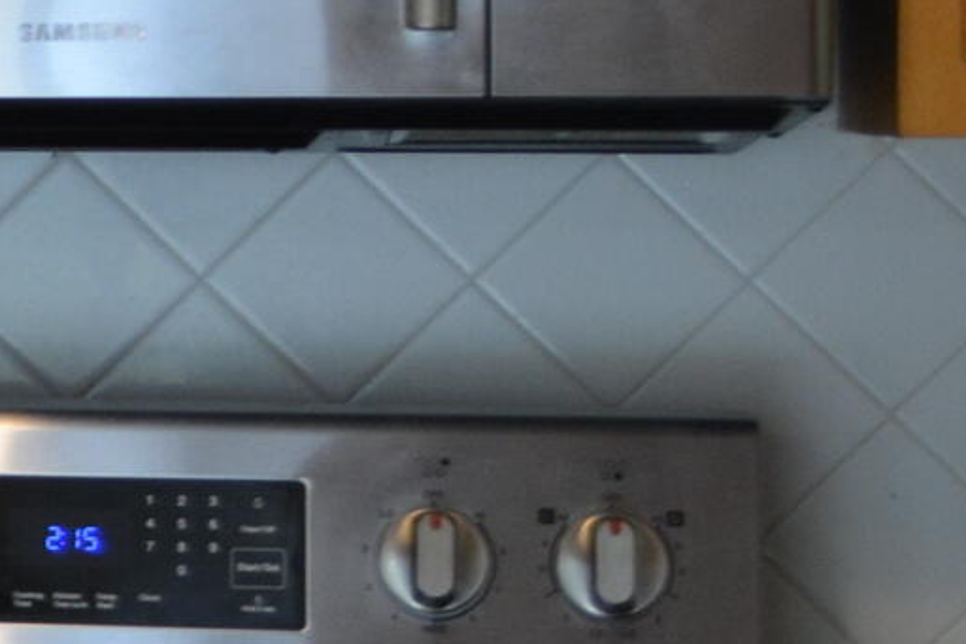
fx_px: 5660
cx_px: -1745
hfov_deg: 8.5
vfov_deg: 6.5
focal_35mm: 211
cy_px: -21
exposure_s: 1/60
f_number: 4
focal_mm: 24
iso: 500
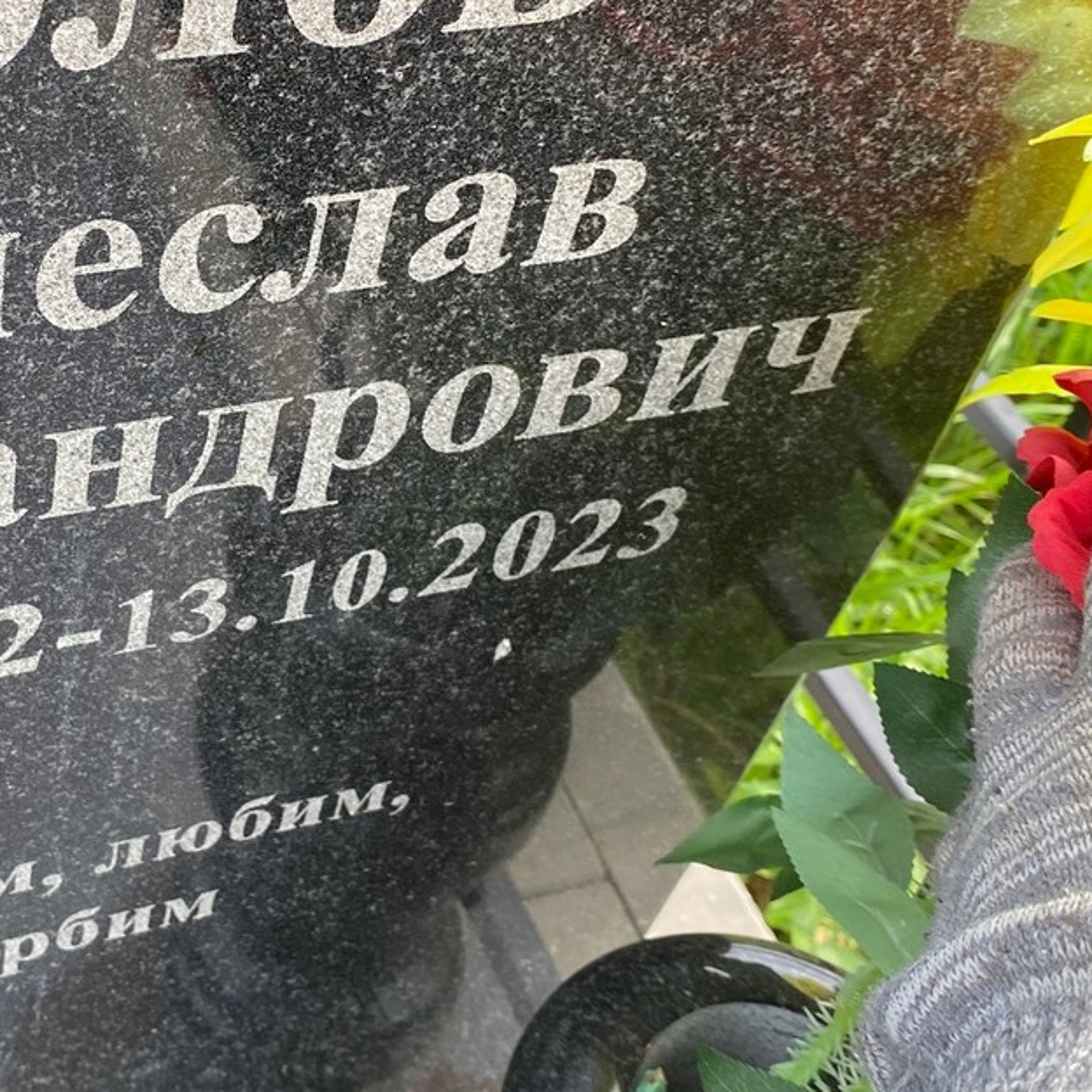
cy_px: 418
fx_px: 1892
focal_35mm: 53
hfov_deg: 31.3
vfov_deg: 32.1
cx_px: 198
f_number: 1.8
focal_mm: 4.25
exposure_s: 1/165
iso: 32
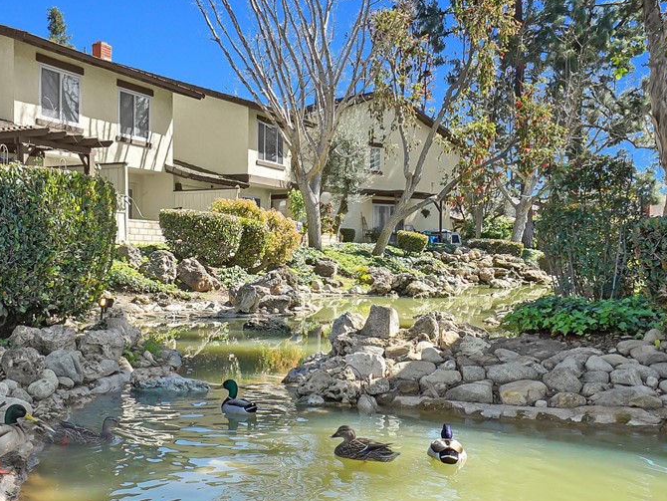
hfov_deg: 44.0
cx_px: 211
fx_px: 810
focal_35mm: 42
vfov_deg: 34.4
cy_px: 254
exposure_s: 1/1000
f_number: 8
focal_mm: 18
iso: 800
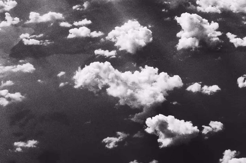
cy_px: 11
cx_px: 325
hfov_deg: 19.4
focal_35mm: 97
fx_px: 661
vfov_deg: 13.9
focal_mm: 18.3
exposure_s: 1/1000
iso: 400
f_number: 10
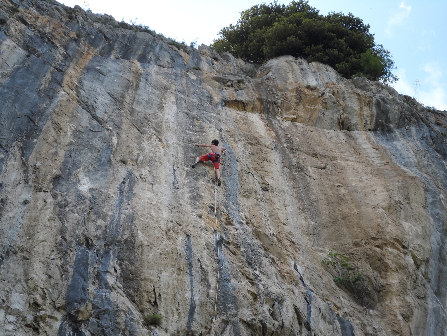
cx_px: 224
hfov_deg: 35.5
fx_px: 697
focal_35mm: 54
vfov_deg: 27.0
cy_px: 168
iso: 80
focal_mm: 9.7
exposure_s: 1/125
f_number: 3.6
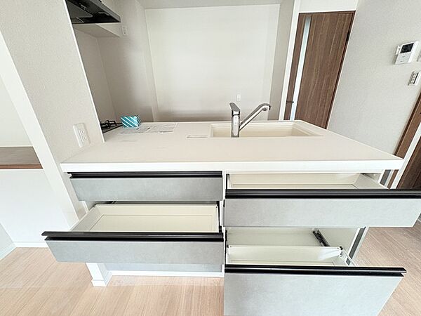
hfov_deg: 102.1
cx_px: 210
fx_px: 170
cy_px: 158
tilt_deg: -21.4
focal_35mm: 14
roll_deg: +2.5
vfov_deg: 85.7
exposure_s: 1/60
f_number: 2.2
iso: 640
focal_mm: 2.22
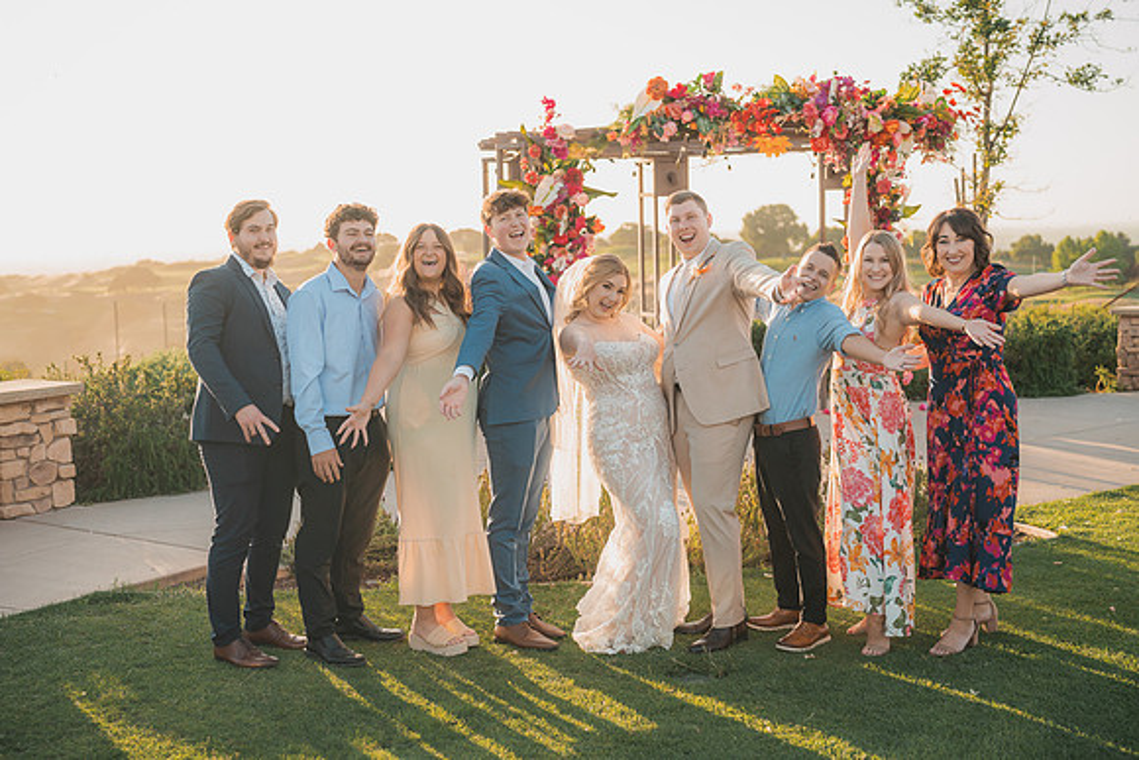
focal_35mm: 50
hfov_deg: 39.6
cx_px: 570
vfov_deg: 27.0
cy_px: 380
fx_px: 1582
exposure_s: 1/640
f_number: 2.8
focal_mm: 50
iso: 200
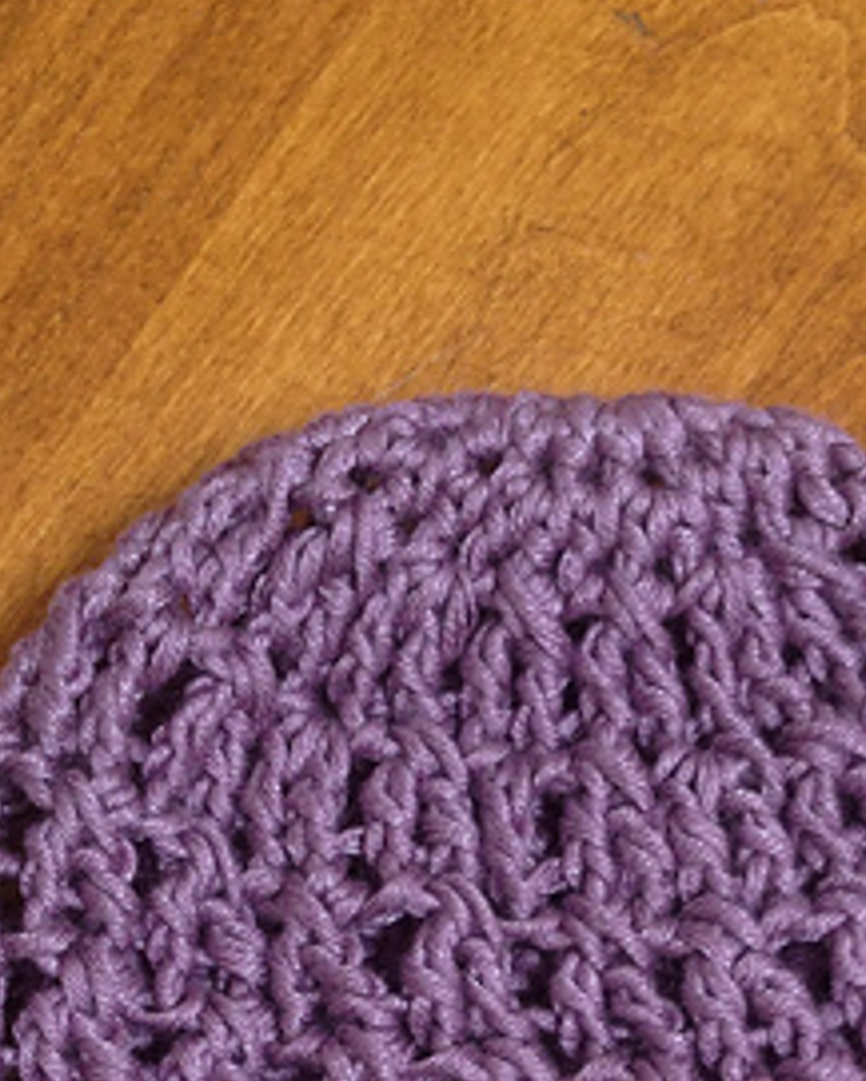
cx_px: 559
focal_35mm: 76
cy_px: 1217
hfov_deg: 20.1
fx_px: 2434
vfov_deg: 23.4
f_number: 2.4
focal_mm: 4.13
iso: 64
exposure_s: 1/60
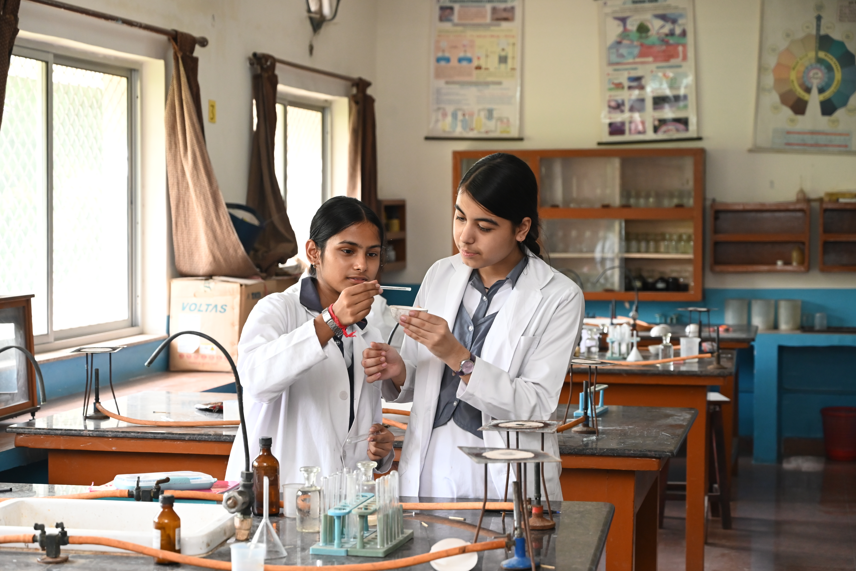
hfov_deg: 28.8
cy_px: 286
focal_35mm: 70
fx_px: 1665
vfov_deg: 19.5
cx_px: 428
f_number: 5
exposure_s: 1/200
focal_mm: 70
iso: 2000
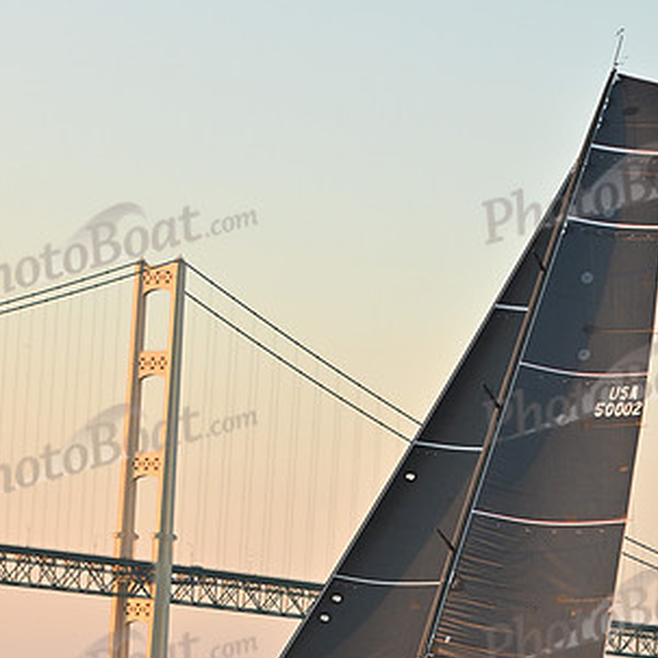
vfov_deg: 9.2
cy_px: 532
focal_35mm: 189
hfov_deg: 9.3
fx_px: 4065
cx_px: 370
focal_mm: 116
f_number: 6.3
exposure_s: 1/640
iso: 800
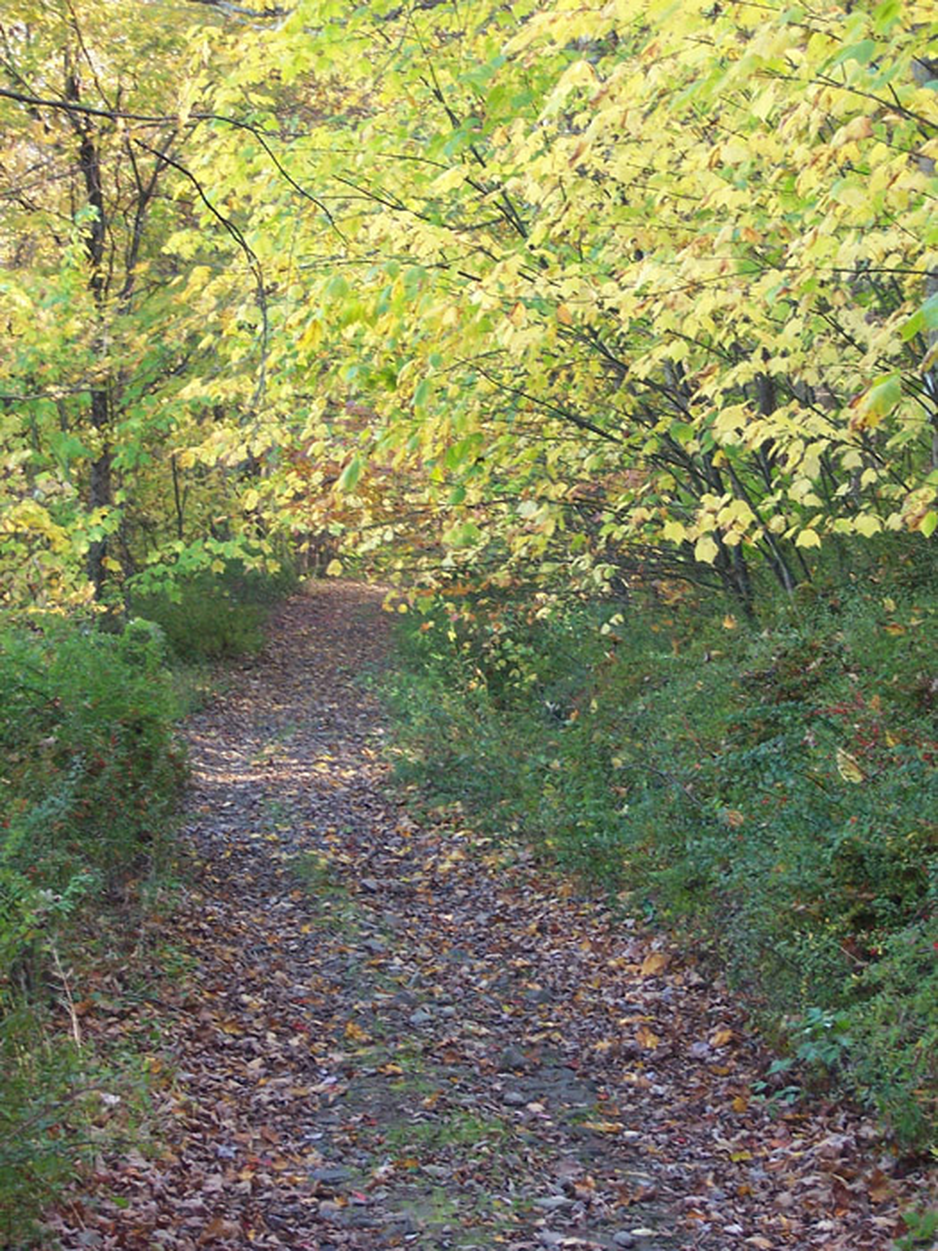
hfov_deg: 13.7
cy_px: 626
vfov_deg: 18.2
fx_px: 3902
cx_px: 469
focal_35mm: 108
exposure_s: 1/20
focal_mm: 18
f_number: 5.6
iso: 140
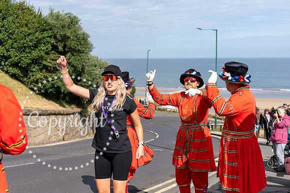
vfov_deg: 27.0
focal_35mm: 50
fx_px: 402
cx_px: 145
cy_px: 96
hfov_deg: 39.6
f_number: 4.5
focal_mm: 48
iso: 100
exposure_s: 1/800
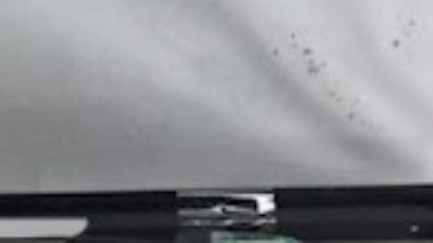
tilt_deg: -32.4
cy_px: 307
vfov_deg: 8.8
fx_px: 1548
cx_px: -199
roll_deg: -1.0
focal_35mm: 135
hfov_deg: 14.9
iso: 32
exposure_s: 1/50
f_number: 2.2
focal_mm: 4.15
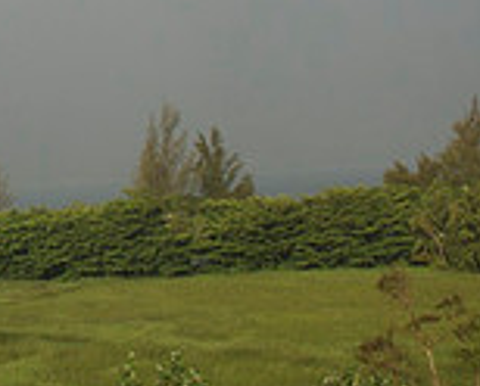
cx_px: -358
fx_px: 1652
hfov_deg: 14.7
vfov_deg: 12.8
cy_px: -157
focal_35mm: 116
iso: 200
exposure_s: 1/320
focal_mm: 22
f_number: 9
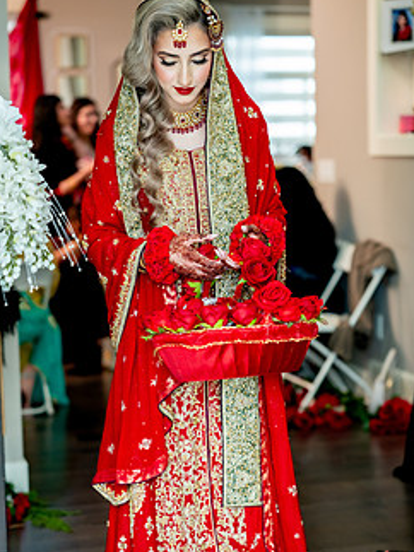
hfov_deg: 18.6
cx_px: 221
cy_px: 320
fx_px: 1261
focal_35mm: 79
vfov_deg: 24.7
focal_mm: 59
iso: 800
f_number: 2
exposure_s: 1/200
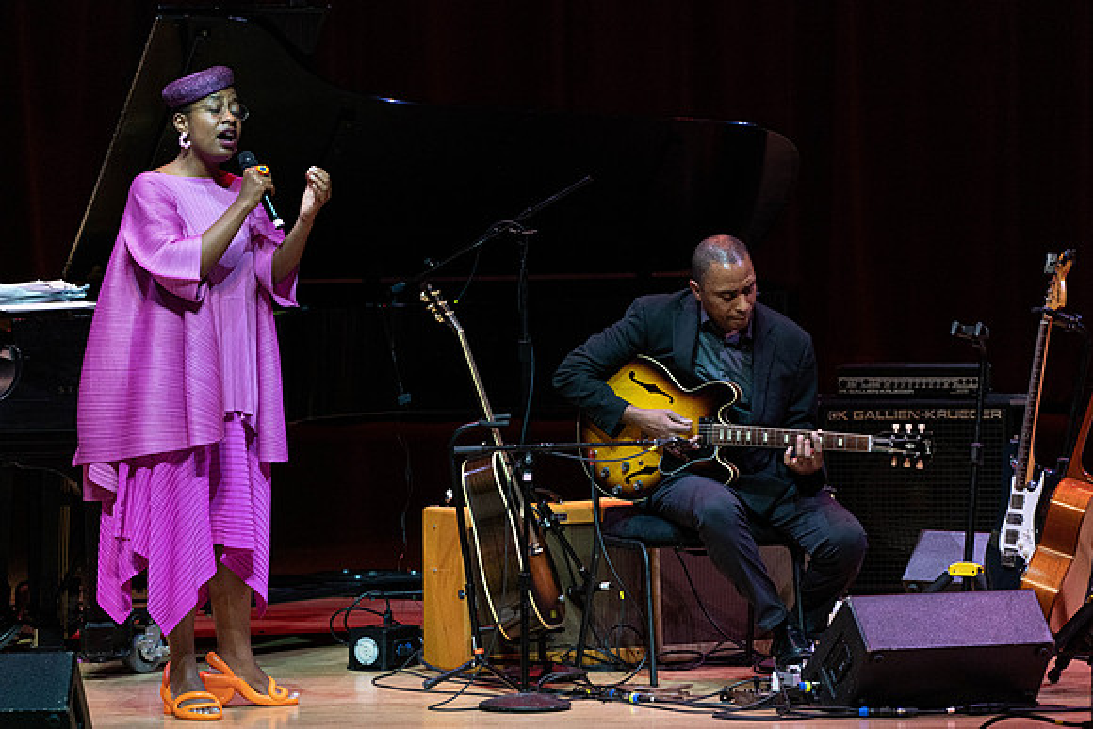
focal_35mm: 397
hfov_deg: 5.2
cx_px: 546
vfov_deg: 3.5
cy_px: 364
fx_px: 12056
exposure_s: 1/400
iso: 3200
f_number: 10
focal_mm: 397
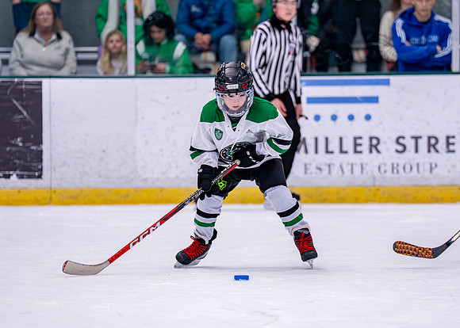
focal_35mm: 262
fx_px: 3425
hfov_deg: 7.7
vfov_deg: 5.5
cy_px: 166
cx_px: 238
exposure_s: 1/1250
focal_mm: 175
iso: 2500
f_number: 2.8
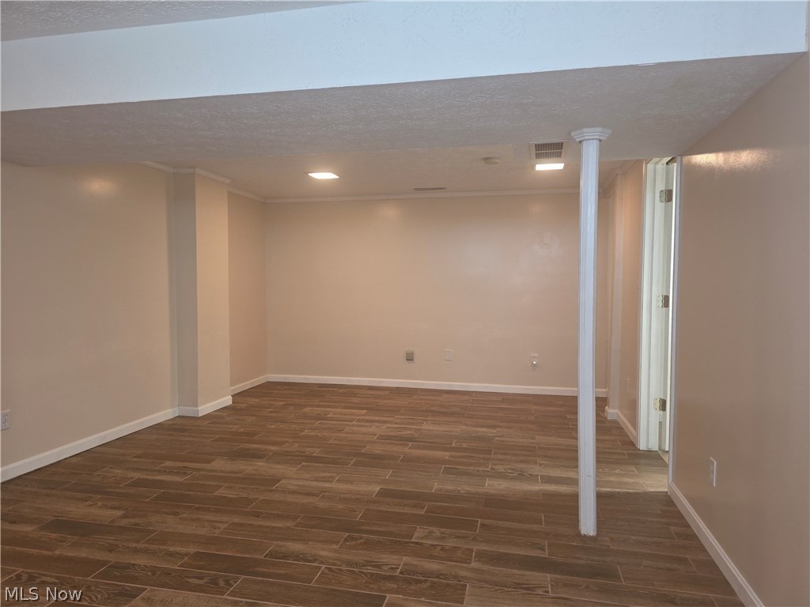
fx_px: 538
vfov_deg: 58.9
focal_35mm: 23
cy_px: 304
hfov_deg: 73.9
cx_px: 405
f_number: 1.7
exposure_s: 1/20
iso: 125
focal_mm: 6.3
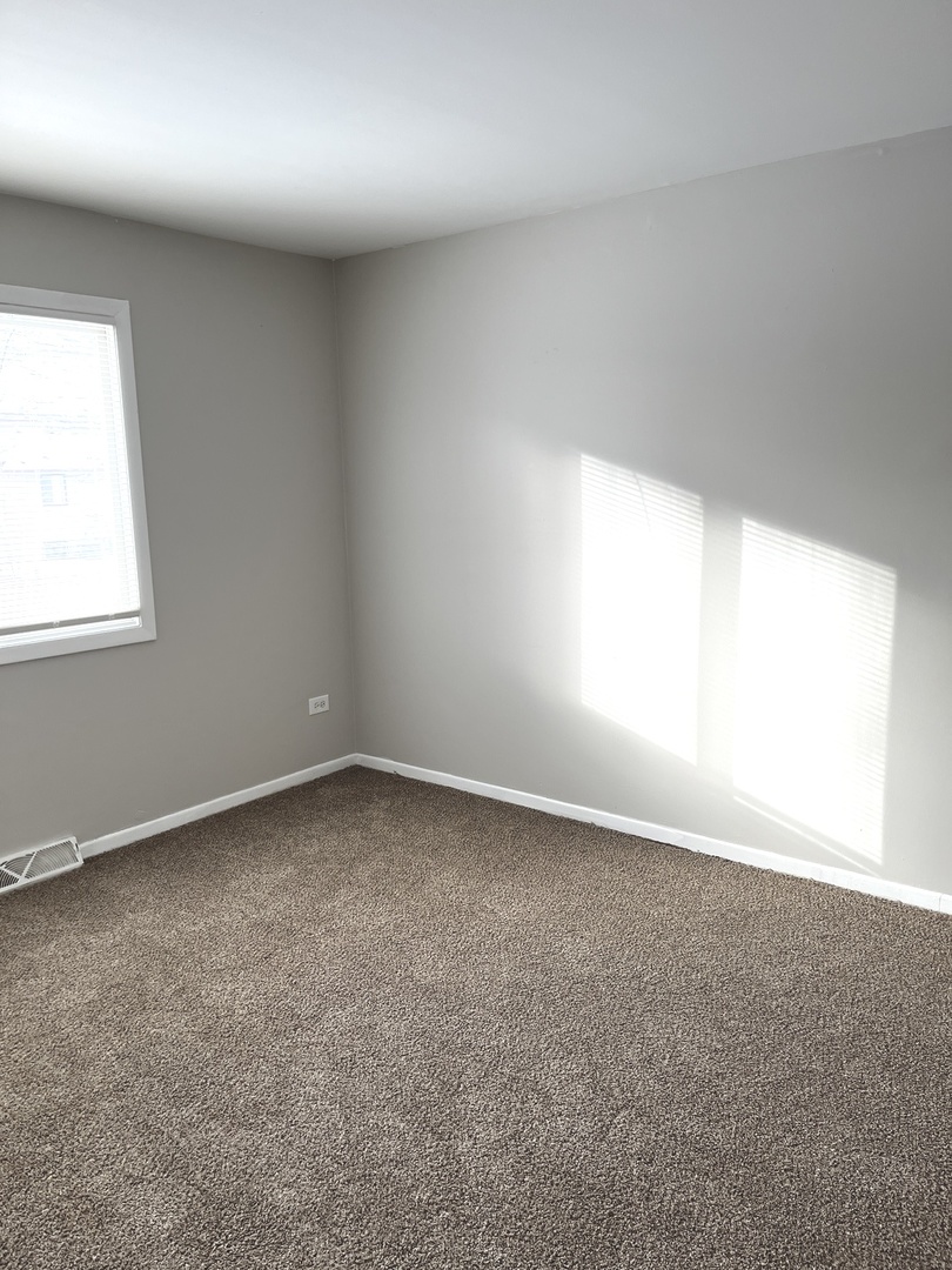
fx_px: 953
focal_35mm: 26
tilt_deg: -9.8
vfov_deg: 67.3
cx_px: 476
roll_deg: +0.7
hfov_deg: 53.1
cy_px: 635
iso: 80
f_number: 1.6
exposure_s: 1/121
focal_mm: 5.1
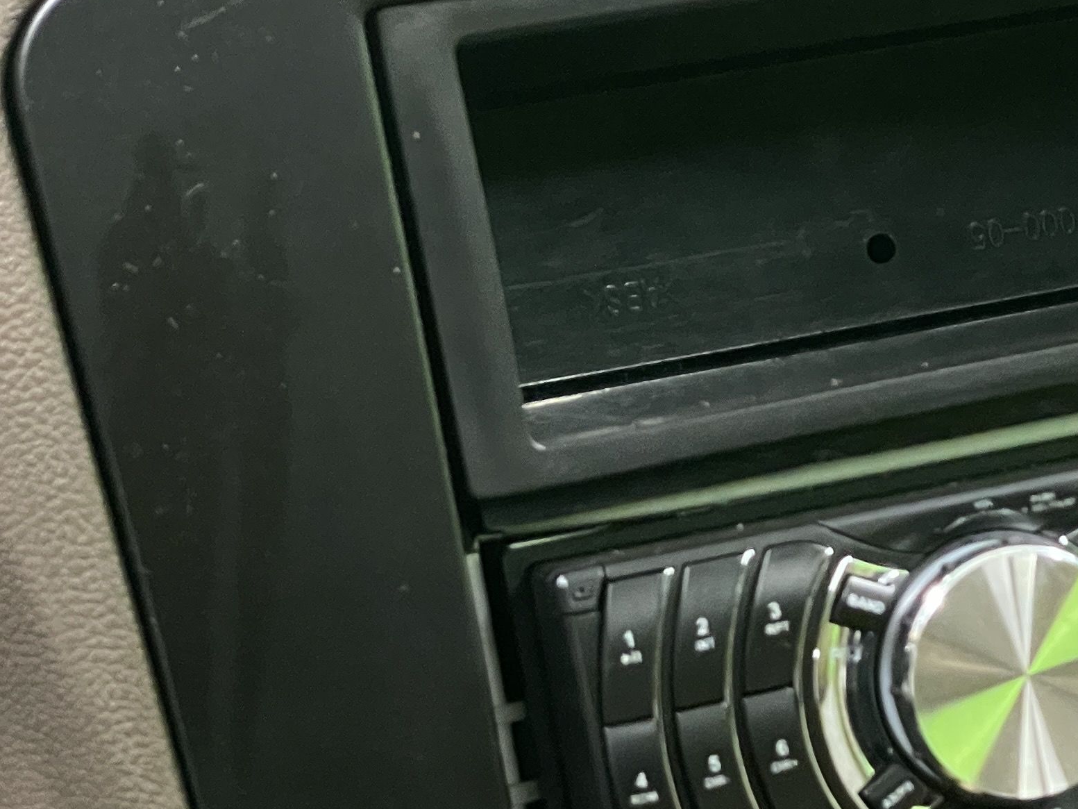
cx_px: 1165
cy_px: 975
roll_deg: -3.2
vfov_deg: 10.8
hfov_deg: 14.3
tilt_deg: -35.4
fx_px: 4204
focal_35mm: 135
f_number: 2
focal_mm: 6
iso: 640
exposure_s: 1/33
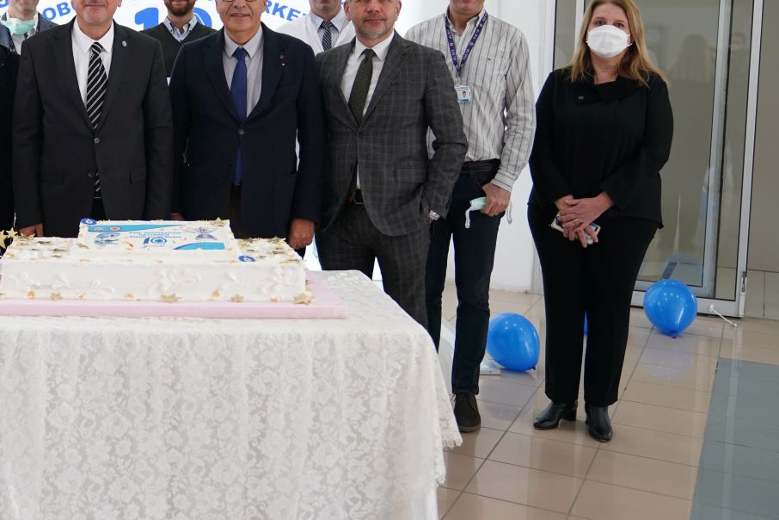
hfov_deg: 39.4
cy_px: 167
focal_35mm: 48
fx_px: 1039
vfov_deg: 27.9
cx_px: 150
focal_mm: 29
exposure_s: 1/200
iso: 1000
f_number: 2.8
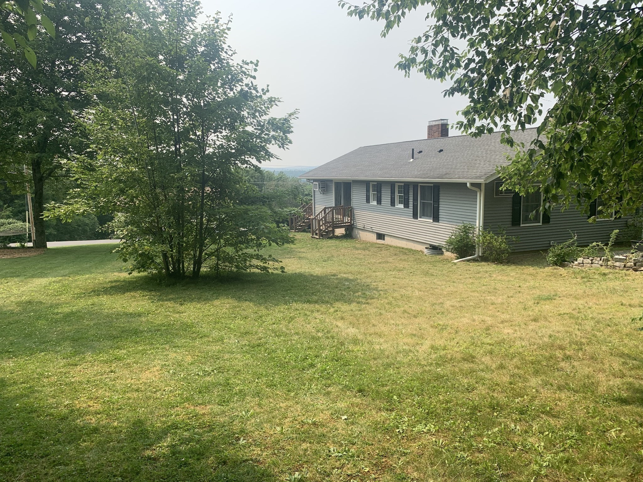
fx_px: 483
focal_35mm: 26
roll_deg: +1.2
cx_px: 322
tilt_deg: -7.9
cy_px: 241
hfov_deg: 67.3
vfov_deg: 53.1
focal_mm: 4.25
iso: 25
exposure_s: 1/1689
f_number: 1.8
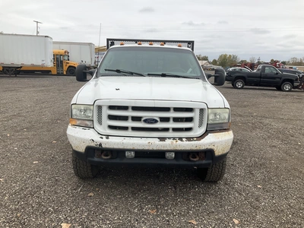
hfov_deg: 61.7
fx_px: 255
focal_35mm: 29
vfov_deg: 48.2
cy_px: 114
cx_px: 152
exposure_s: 1/540
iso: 25
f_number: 1.8
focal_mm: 3
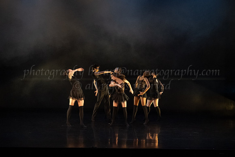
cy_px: 97
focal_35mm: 77
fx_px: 502
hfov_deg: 26.4
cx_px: 115
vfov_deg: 17.7
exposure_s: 1/400
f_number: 3.2
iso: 4000
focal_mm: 60
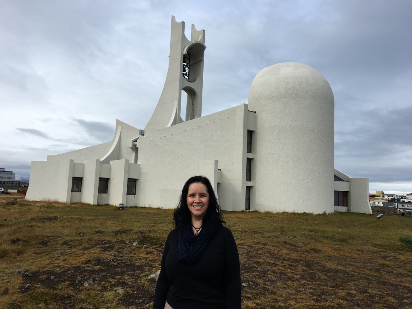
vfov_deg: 48.2
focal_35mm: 29
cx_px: 206
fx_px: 345
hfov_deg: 61.7
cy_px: 154
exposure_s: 1/1374
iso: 25
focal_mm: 4.15
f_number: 2.2
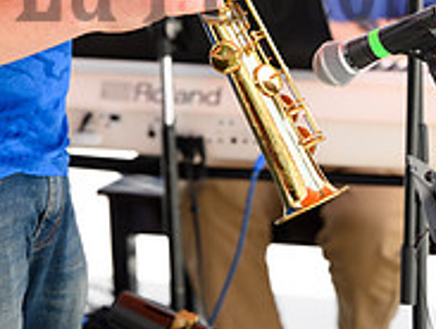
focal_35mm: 198
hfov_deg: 9.9
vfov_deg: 7.5
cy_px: -43
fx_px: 2499
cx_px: 99
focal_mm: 84
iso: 400
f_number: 2.8
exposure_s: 1/2000
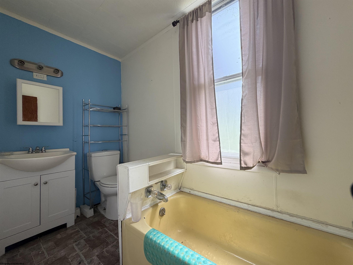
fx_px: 143
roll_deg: +1.9
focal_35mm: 14
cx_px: 176
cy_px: 132
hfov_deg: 102.1
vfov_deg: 85.7
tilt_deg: +4.0
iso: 160
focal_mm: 2.22
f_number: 2.2
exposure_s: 1/121
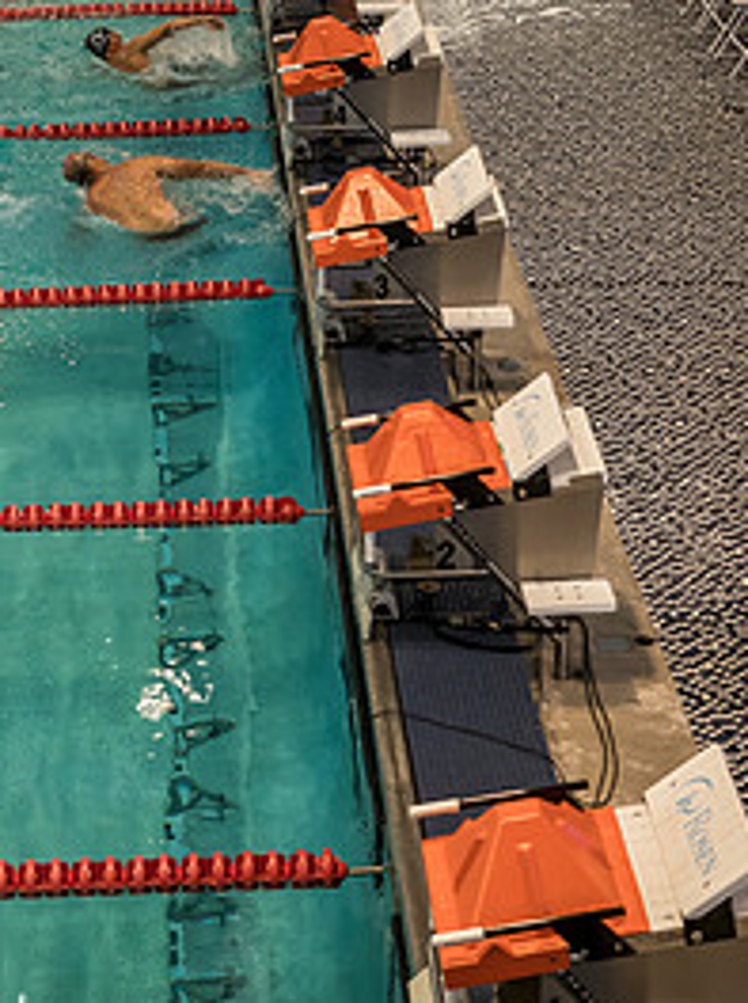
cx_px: 177
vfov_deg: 19.8
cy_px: 388
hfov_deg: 14.8
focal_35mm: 99
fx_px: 2862
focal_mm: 29
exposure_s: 1/800
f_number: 2.8
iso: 2500
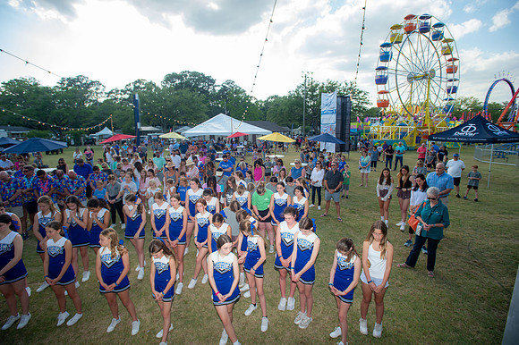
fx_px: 245
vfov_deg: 70.4
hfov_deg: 93.3
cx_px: 260
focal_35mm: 17
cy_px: 172
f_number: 4.5
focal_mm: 17
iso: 100
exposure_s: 1/250
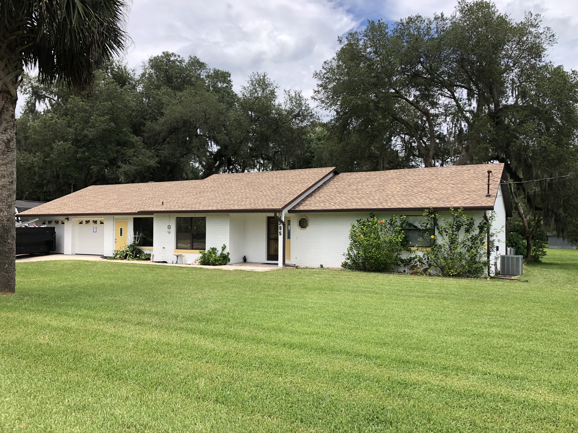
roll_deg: +0.3
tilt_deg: +1.0
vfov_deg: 49.7
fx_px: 468
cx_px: 289
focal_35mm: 28
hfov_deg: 63.4
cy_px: 216
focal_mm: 4
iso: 20
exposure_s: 1/1312
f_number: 1.8
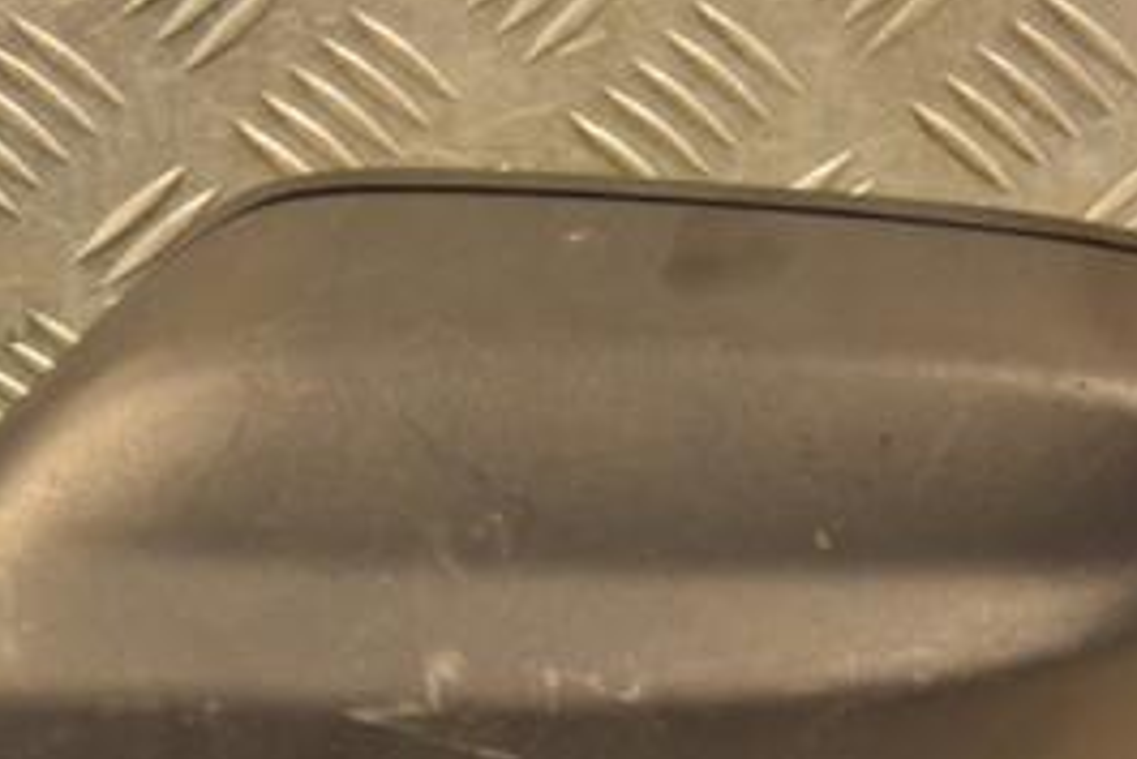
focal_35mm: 163
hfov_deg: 12.5
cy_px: 755
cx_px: 245
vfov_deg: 8.4
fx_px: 5151
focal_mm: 48
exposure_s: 1/125
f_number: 5.6
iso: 800
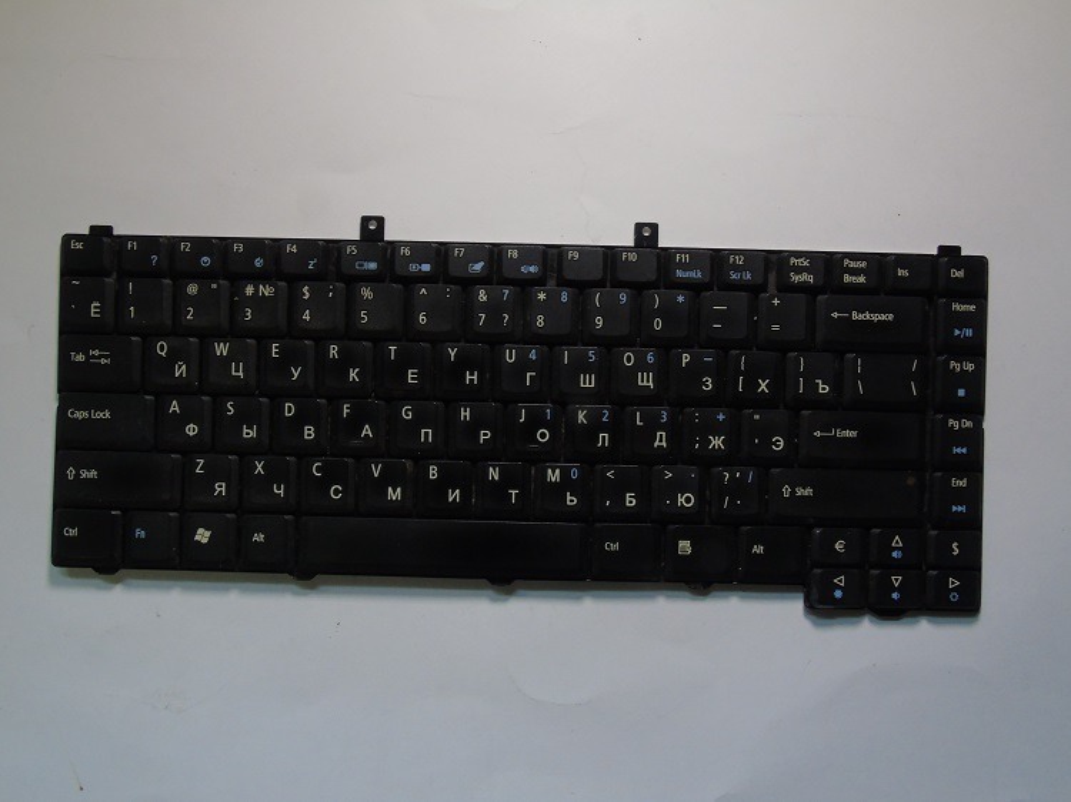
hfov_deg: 61.7
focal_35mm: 29
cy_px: 401
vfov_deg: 48.2
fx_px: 897
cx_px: 536
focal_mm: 5.2
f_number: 6
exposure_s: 1/20
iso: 200
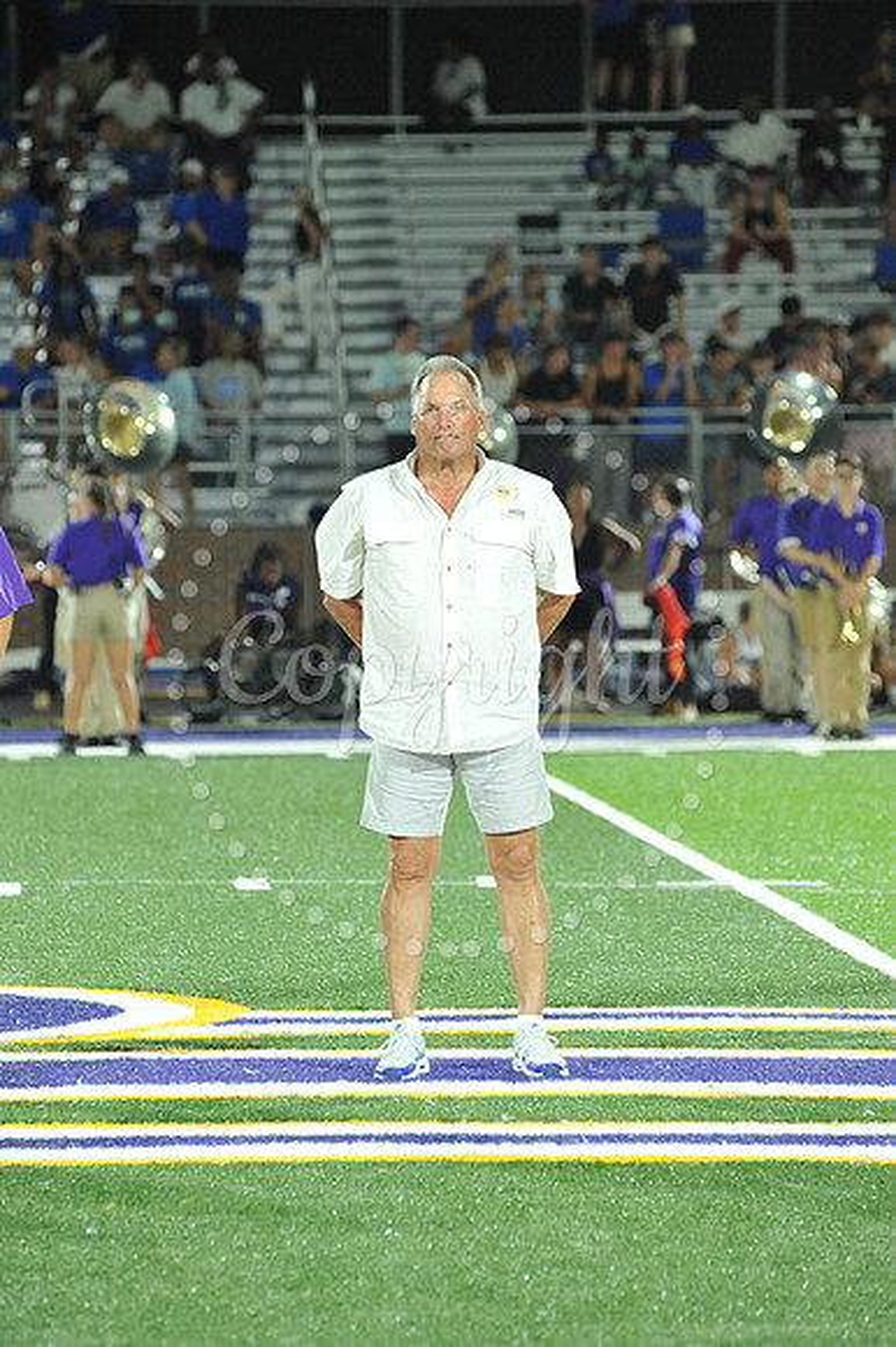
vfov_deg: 10.3
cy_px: 674
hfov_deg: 6.9
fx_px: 7475
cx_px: 448
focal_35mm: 200
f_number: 5.6
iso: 4000
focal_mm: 200
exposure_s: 1/250
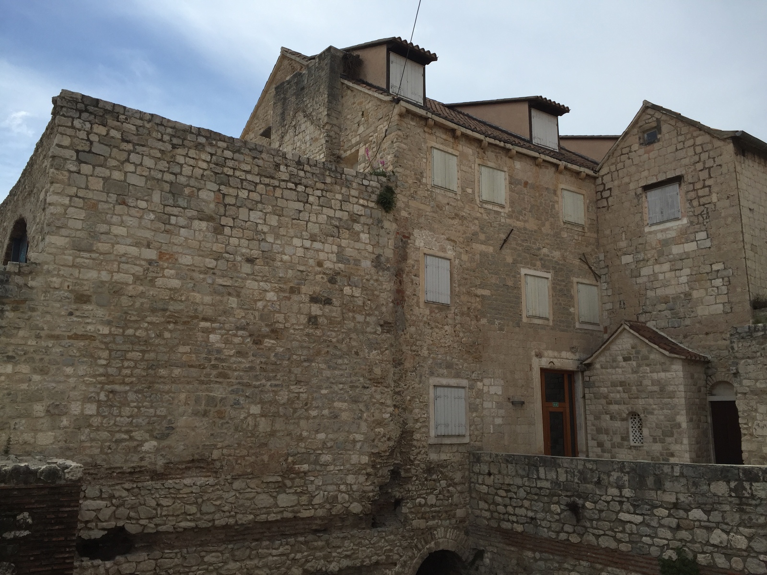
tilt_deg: +11.6
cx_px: 384
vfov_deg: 48.2
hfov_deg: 61.7
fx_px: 643
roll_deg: -0.8
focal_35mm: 29
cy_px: 288
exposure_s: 1/3049
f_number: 2.2
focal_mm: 4.15
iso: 32
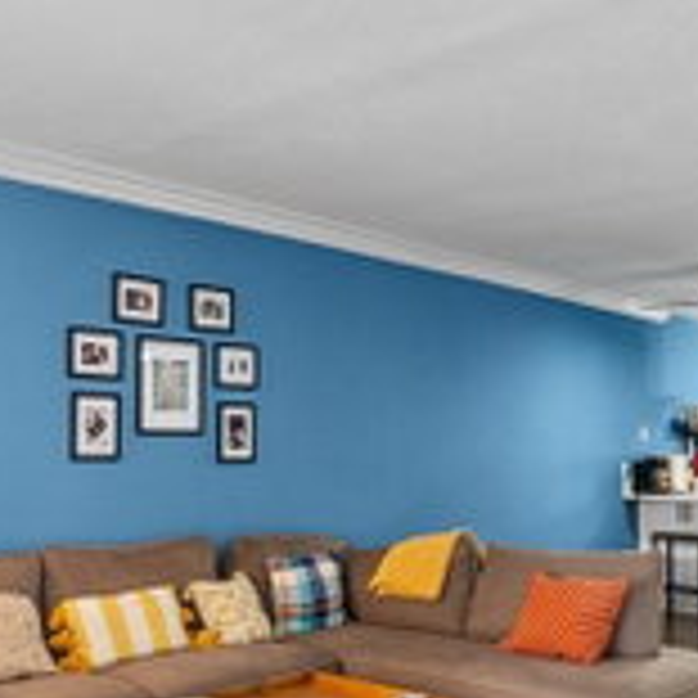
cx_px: 331
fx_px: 958
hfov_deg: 40.0
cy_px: 428
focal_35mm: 42
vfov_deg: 39.8
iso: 2000
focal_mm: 16
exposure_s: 1/6
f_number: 8
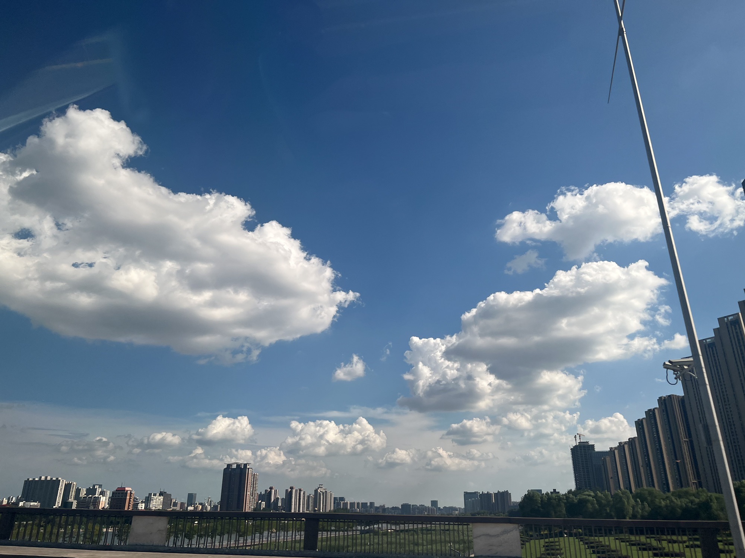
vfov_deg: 53.1
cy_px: 279
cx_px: 372
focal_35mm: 26
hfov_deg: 67.3
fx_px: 560
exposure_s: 1/549
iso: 50
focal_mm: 5.7
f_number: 1.5
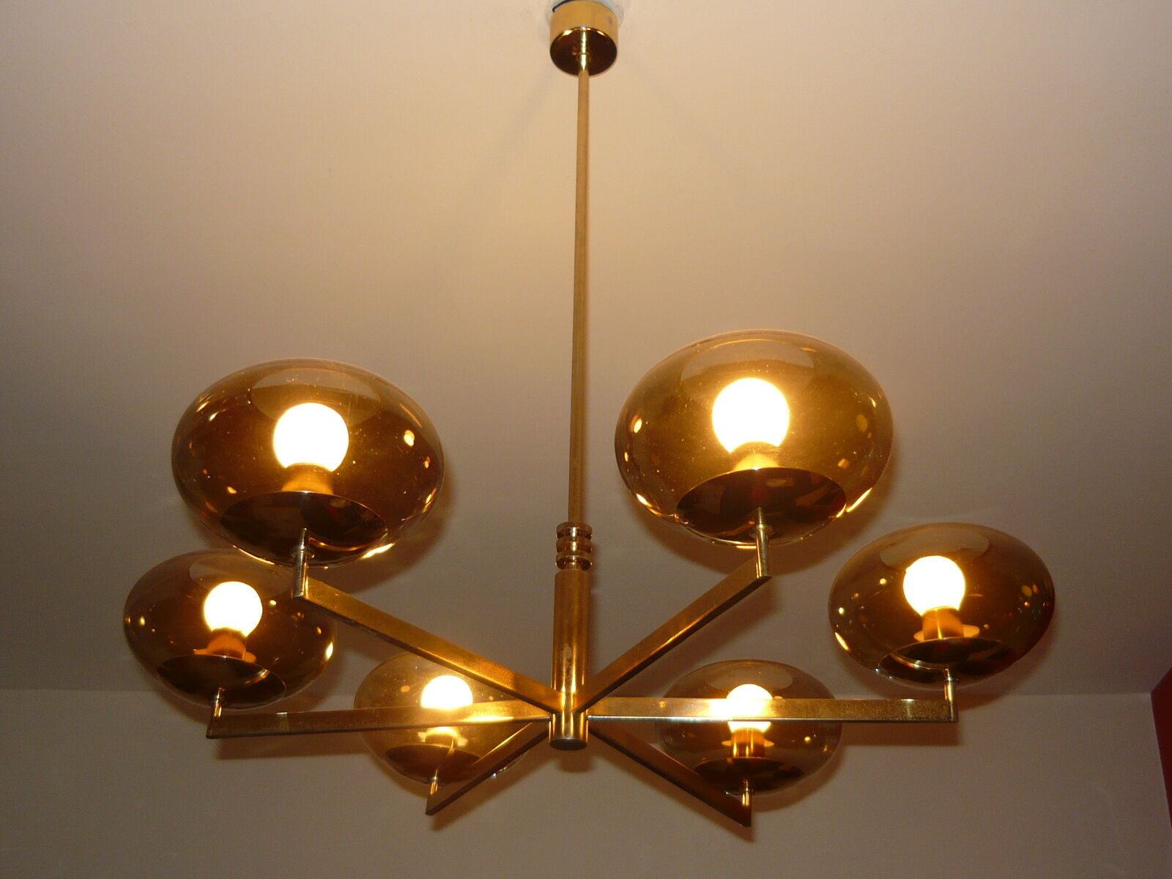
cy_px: 440
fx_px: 1388
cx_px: 586
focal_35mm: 41
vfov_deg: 35.1
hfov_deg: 45.8
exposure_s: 1/30
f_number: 2.8
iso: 100
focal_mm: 5.5
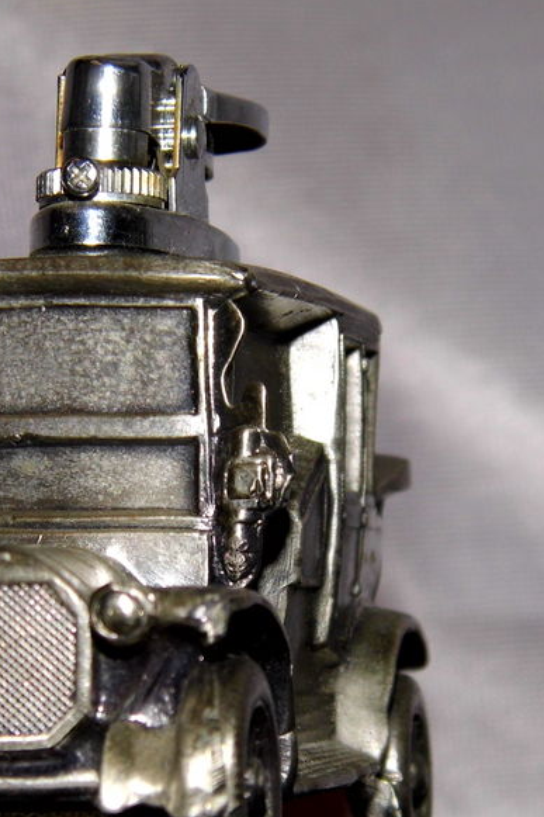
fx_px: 3288
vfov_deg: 14.1
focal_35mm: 145
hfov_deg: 9.5
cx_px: 218
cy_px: 491
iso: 100
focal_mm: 14.6
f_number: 4.2
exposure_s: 1/60
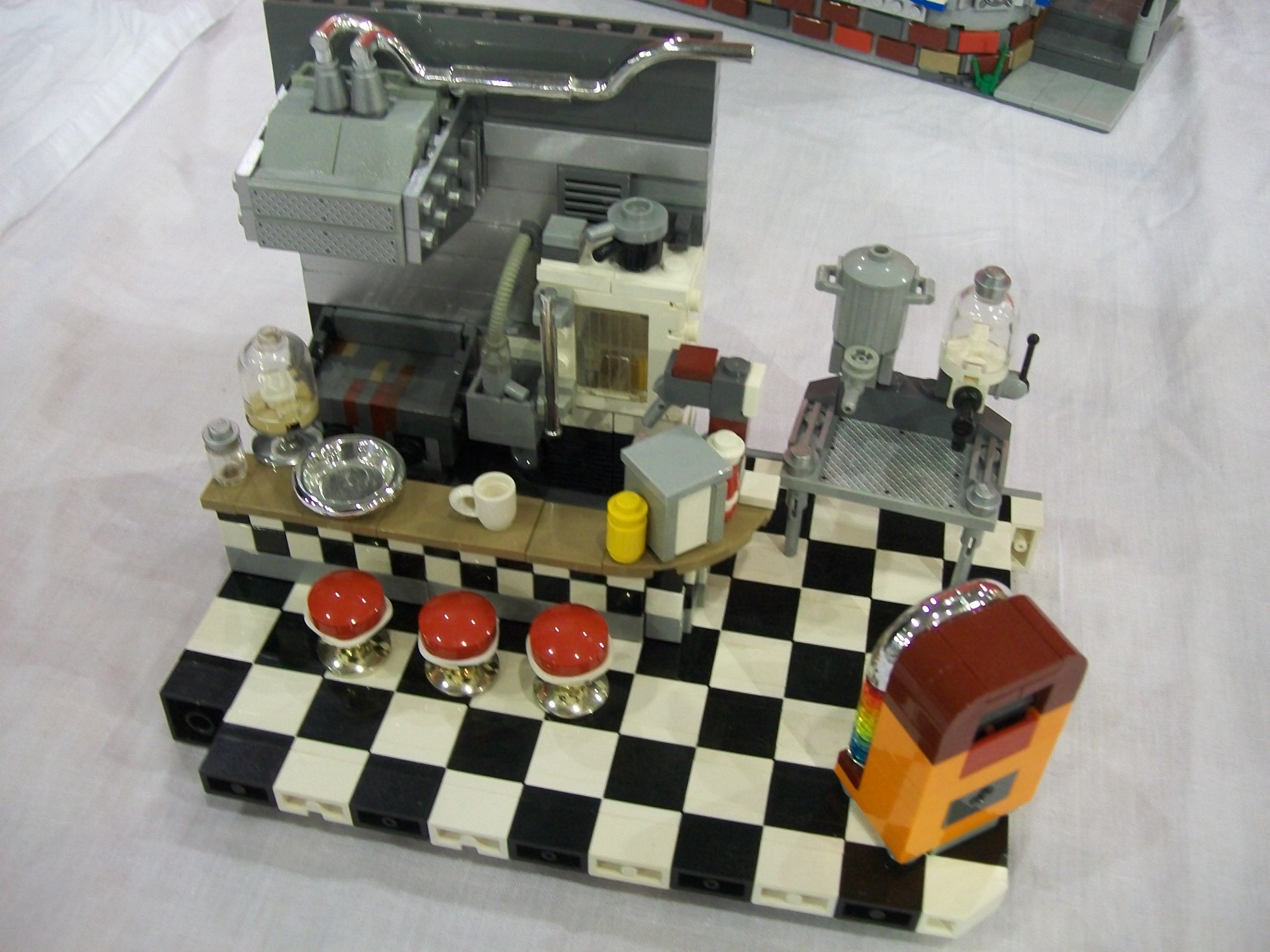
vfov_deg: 39.7
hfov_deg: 51.4
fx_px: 1321
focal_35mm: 36
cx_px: 635
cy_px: 476
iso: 160
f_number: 2.7
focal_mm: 6
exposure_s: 1/30
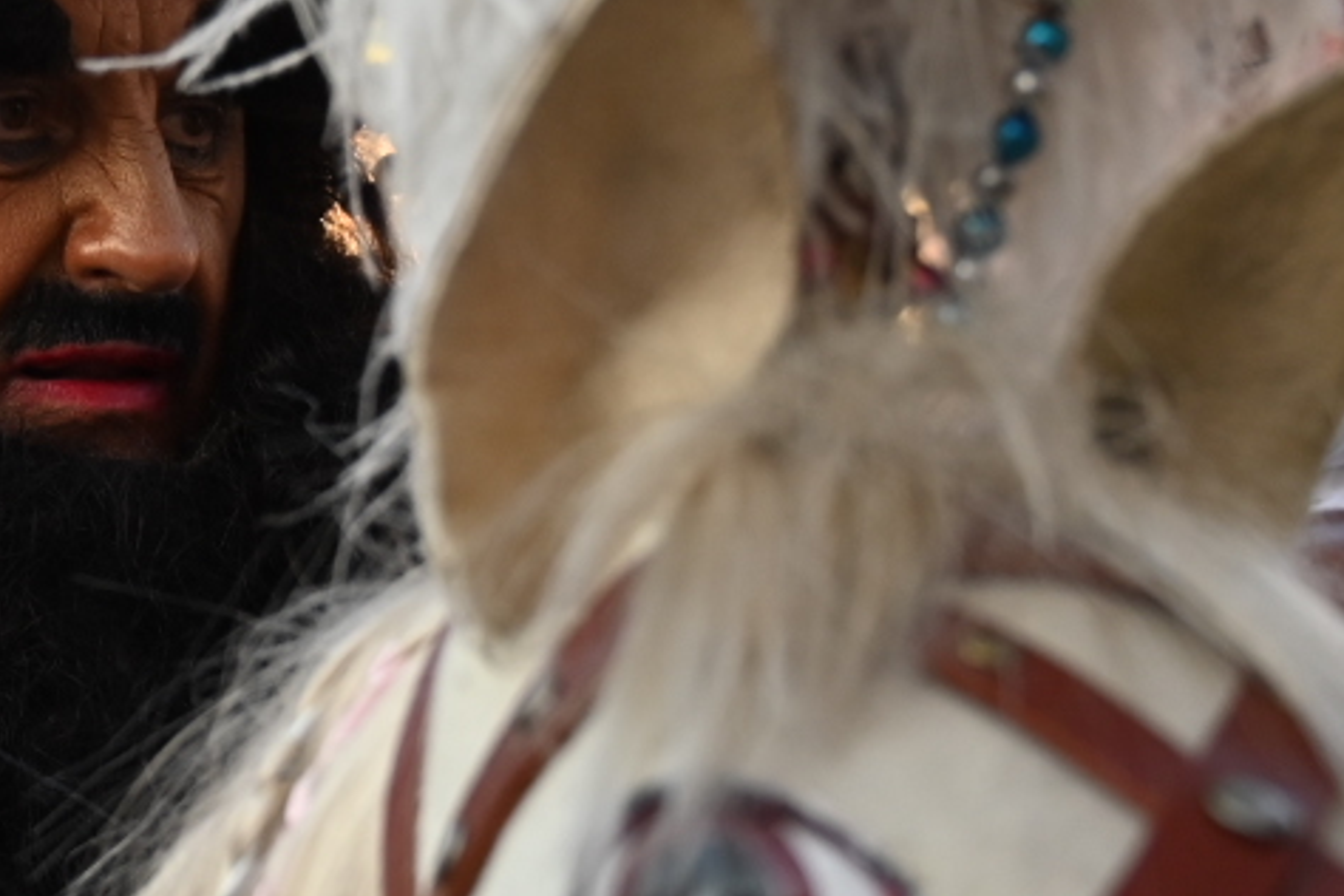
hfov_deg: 22.9
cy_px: 527
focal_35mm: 82
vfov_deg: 16.6
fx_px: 3061
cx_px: -227
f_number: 4
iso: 640
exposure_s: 1/640
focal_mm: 24
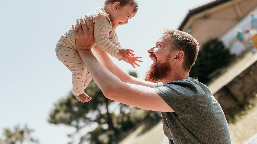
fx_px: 368
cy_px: 71
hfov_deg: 38.5
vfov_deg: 22.2
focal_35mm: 54
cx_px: 127
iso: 160
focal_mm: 50
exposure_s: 1/8000
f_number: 2.5
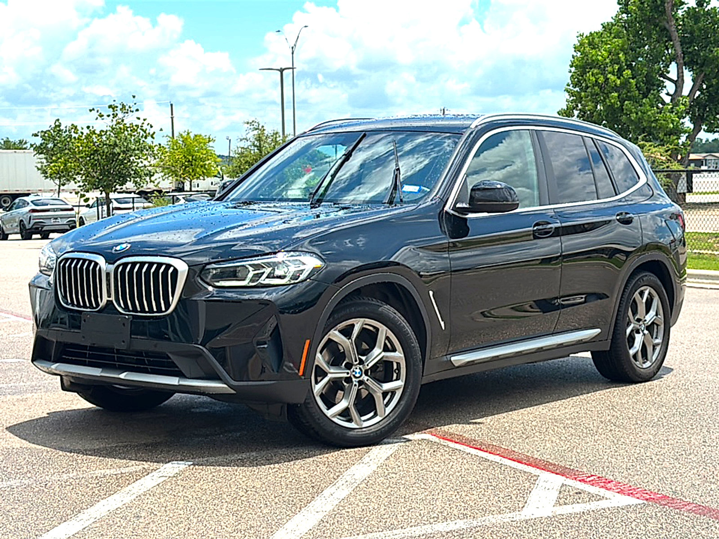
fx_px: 1142
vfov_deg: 26.6
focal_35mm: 55
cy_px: 270
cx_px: 360
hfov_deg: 34.9
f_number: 1.78
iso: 64
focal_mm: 6.86
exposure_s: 1/4405
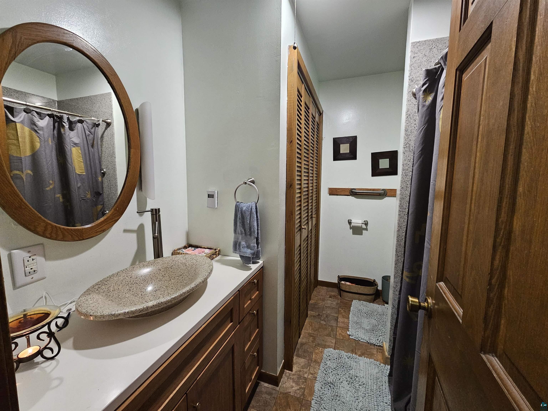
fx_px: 206
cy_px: 206
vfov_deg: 89.9
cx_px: 274
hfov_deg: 106.2
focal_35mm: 13
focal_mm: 2.2
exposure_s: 1/30
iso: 500
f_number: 2.2
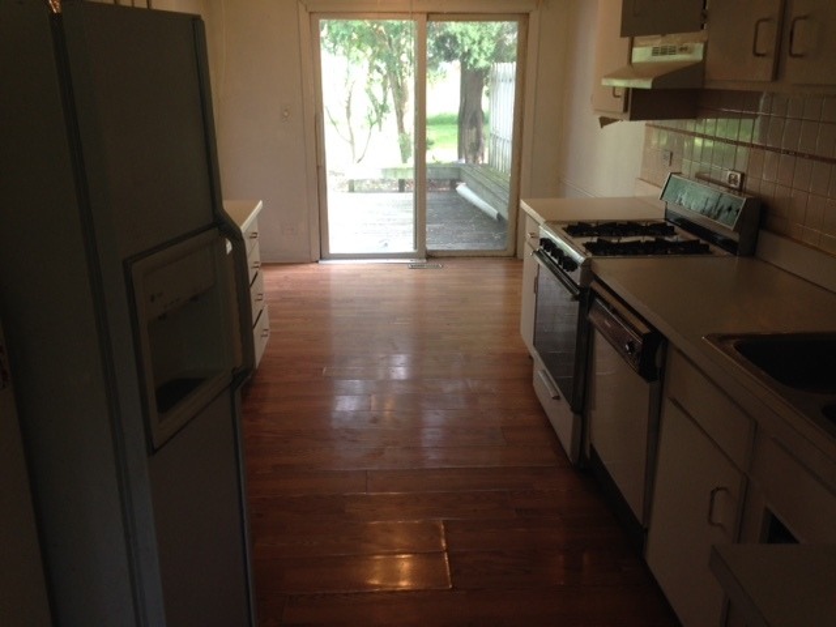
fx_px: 797
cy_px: 314
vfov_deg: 42.9
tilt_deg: -16.8
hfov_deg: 55.4
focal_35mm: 33
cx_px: 418
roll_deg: +0.5
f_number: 2.4
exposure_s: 1/30
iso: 50
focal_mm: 4.12
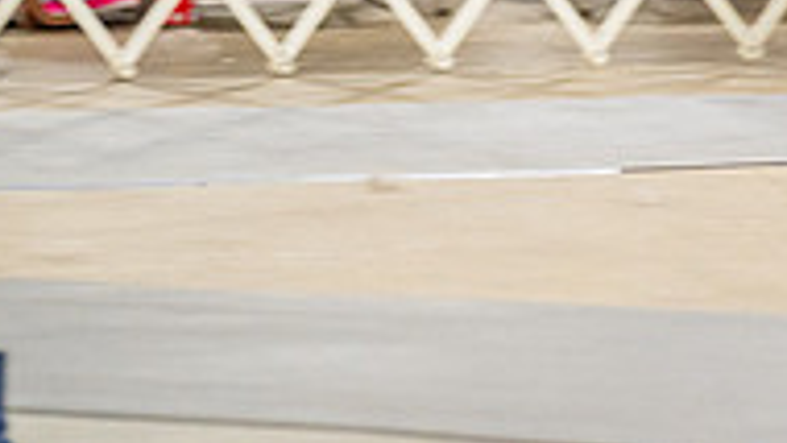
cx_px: 845
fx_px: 9539
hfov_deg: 4.7
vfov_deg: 2.7
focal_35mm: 457
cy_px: -350
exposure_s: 1/160
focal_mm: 143
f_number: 2.8
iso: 2500
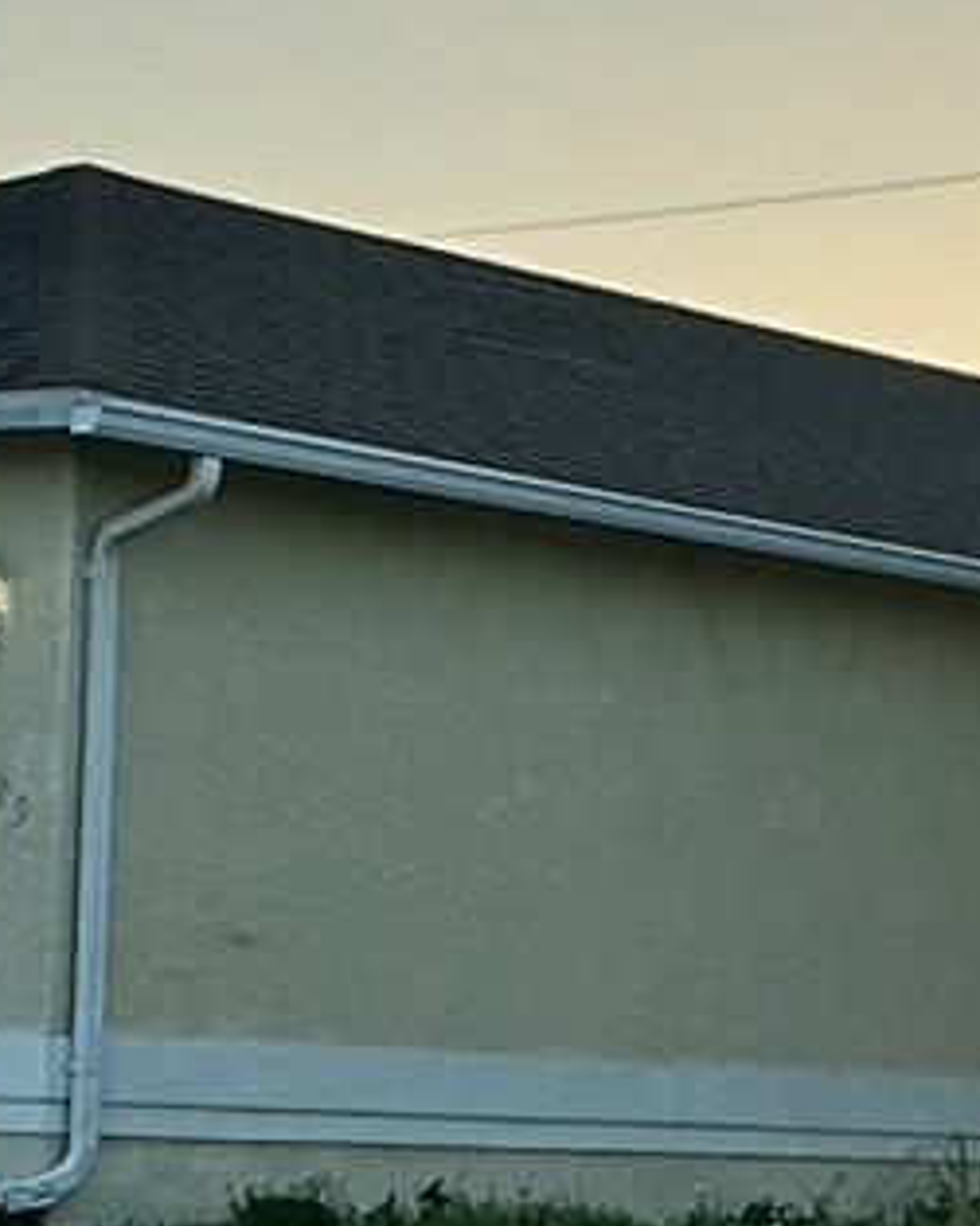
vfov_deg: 12.6
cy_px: 797
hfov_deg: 9.6
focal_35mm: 153
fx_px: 5550
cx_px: 1695
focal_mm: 6.86
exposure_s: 1/2732
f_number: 1.78
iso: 64
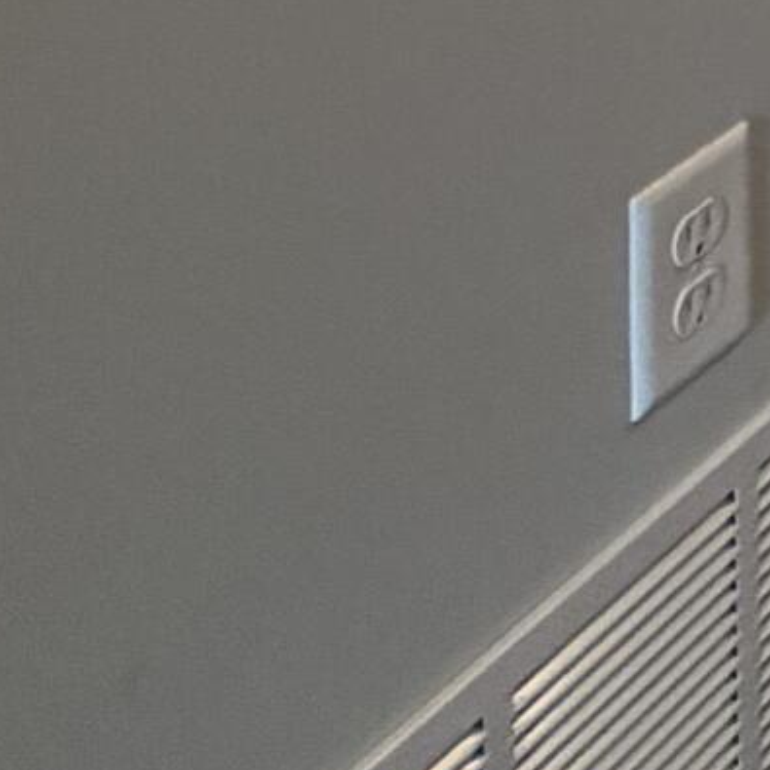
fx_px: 2366
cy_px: -1094
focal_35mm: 94
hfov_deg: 10.6
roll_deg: -0.9
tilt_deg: -2.8
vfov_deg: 13.4
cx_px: 2462
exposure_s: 1/60
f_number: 2.2
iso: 250
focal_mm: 2.22
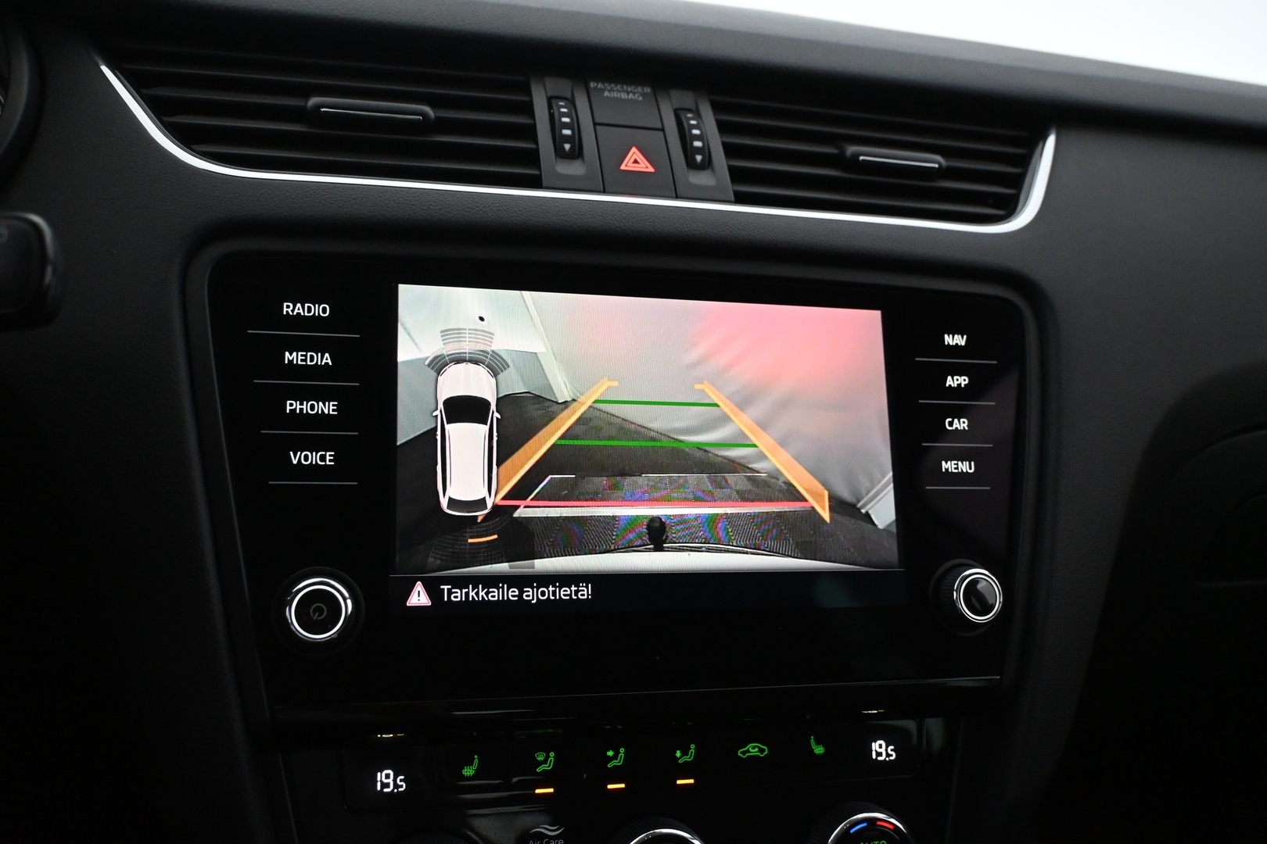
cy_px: 422
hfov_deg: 57.2
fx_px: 1161
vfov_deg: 40.0
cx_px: 634
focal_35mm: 33
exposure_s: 1/80
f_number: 4
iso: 3200
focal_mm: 22
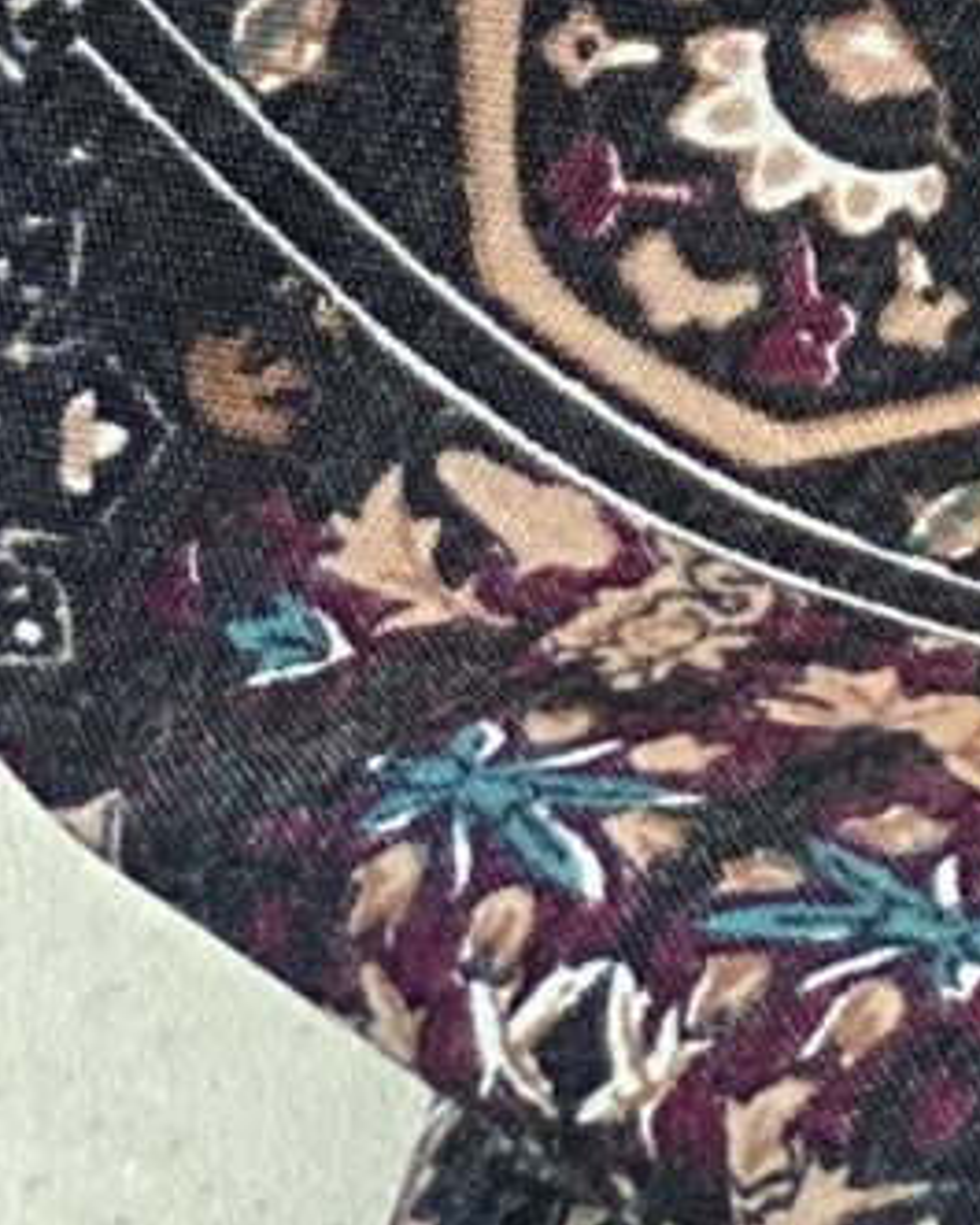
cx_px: 3044
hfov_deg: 3.8
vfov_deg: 4.6
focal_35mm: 393
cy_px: -3420
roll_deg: +8.9
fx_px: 14242
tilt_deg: -32.3
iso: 125
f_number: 2
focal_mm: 6
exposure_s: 1/100
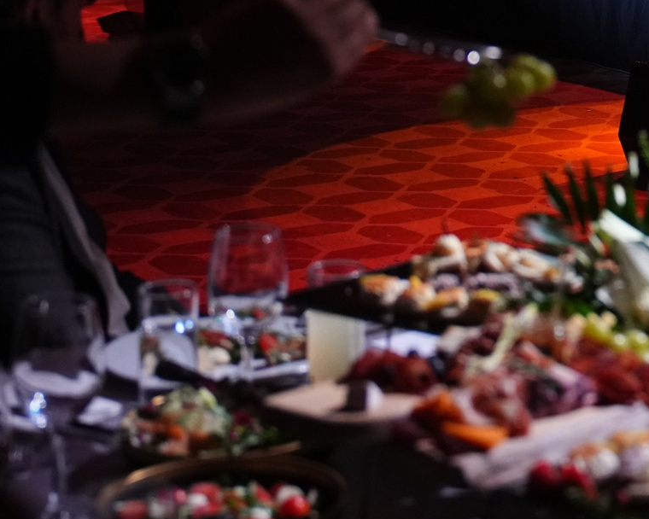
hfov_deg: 15.6
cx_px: 859
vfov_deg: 12.8
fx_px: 2247
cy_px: -119
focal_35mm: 117
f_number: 2.8
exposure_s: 1/500
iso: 2000
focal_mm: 37
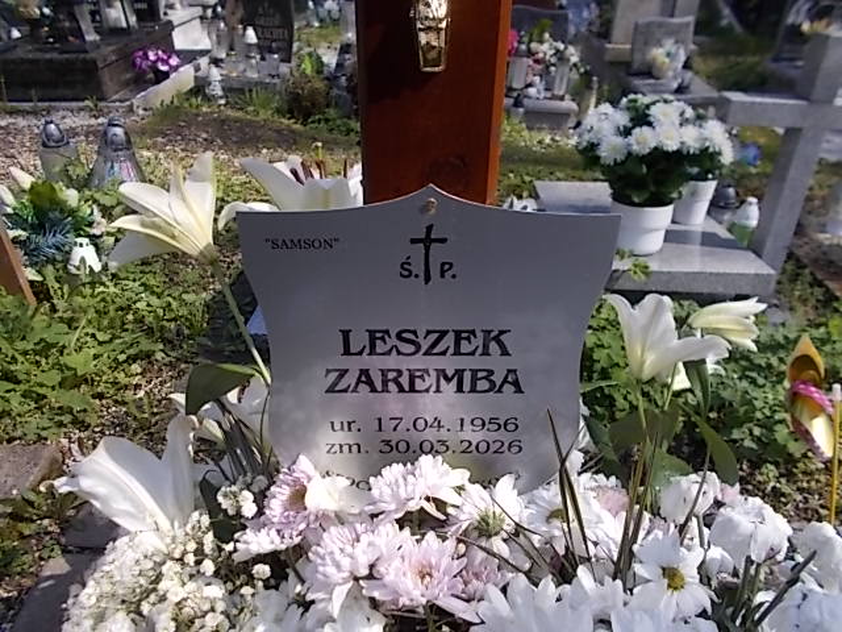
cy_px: 316
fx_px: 632
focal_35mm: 26
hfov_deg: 67.3
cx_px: 421
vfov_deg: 53.1
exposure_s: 1/500
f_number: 3.2
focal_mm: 4.6
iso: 80
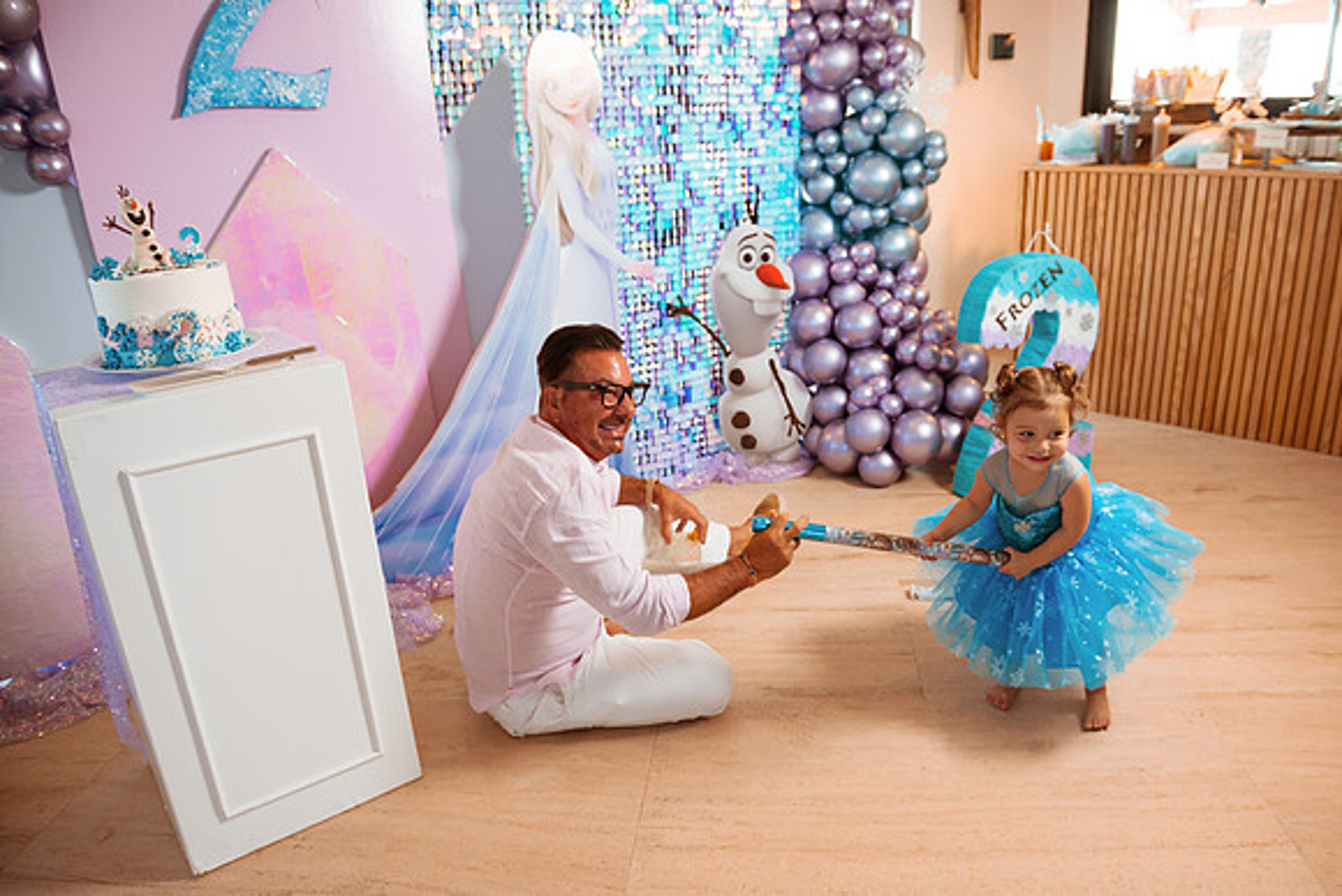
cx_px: 719
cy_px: 480
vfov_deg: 50.0
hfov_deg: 69.9
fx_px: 959
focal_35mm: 26
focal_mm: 24
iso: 800
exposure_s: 1/400
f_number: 3.5
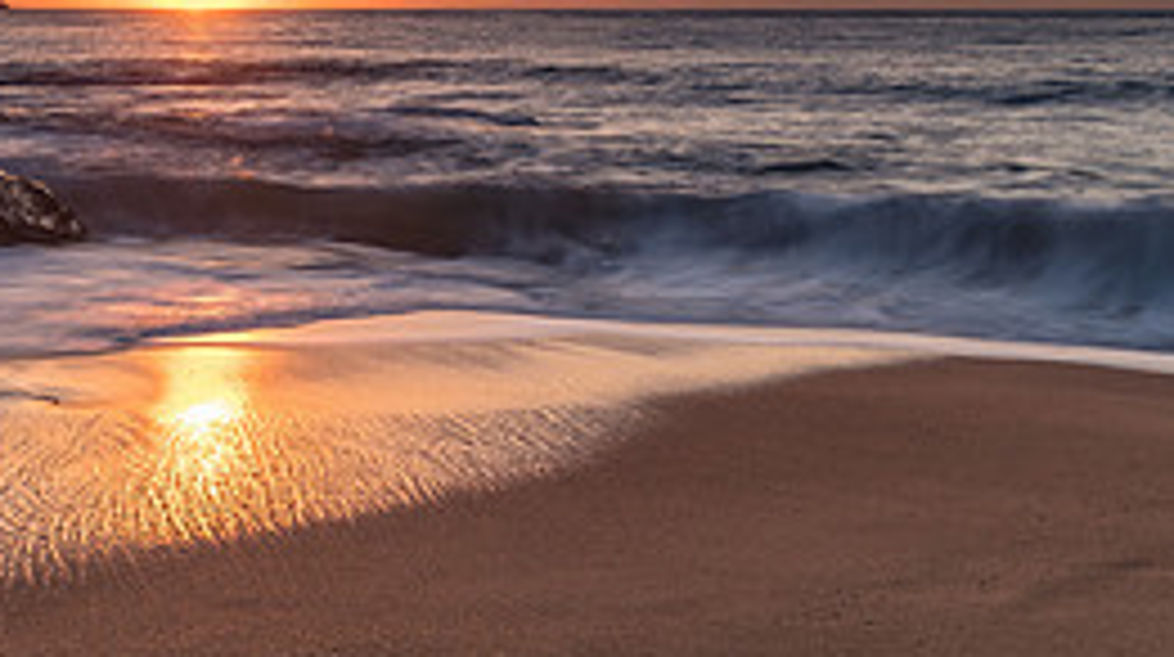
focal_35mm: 57
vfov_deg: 20.9
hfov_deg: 35.4
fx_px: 1772
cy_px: 235
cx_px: 217
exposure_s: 1/1.25
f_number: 11
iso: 50
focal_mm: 16
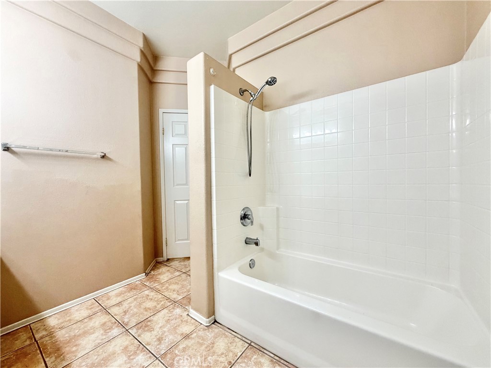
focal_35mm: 14
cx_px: 246
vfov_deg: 85.7
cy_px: 184
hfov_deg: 102.1
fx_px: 199
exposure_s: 1/120
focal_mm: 2.22
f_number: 2.2
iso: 320
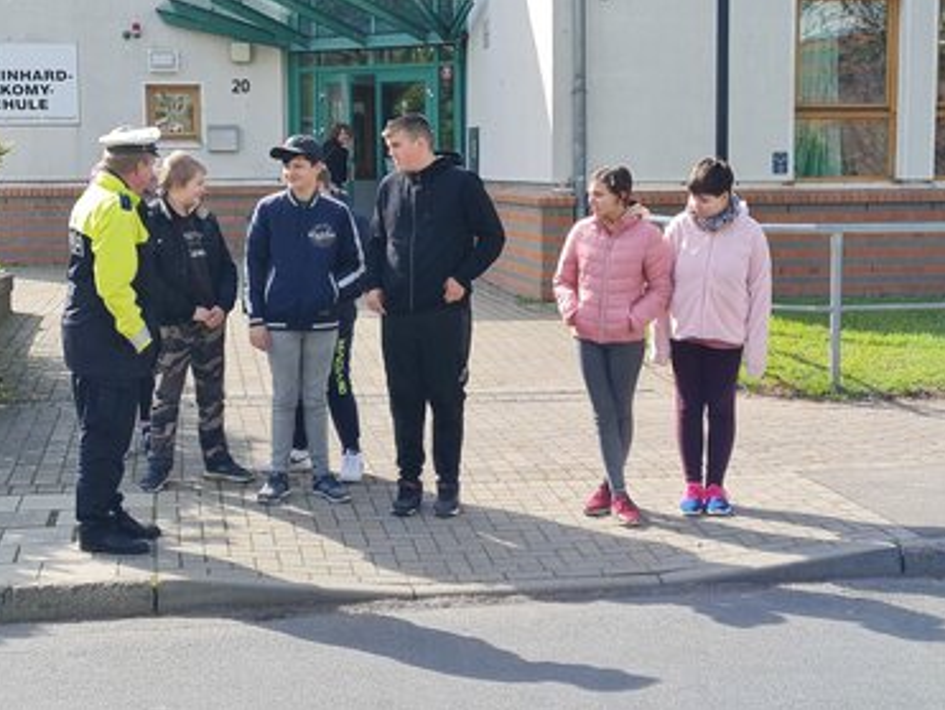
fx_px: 765
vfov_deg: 49.8
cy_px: 333
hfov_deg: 63.4
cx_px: 456
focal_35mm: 28
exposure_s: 1/989
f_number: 1.8
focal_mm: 5.4
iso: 50
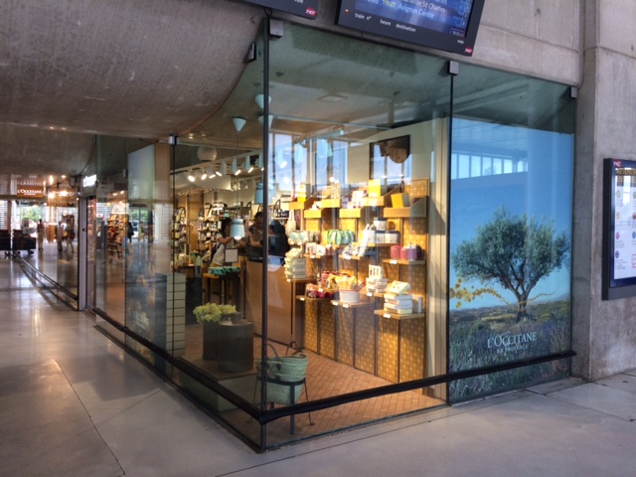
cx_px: 318
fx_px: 533
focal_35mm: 29
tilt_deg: -0.2
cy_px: 238
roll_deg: -1.6
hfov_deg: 61.7
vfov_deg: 48.2
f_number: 2.2
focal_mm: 4.15
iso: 64
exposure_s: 1/100
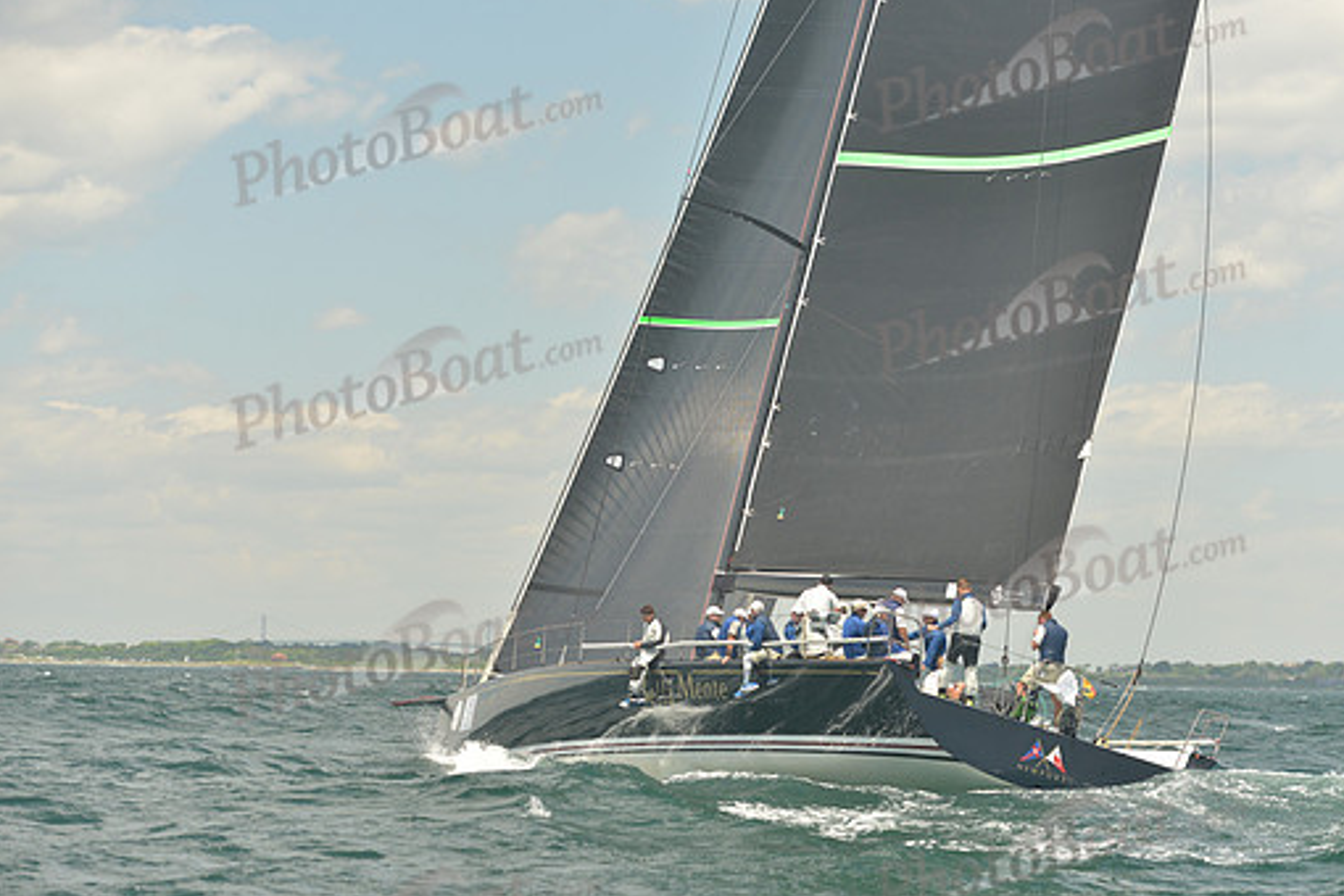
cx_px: 741
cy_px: 481
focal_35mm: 132
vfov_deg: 10.4
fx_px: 4928
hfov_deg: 15.5
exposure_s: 1/800
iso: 400
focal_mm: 116
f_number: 5
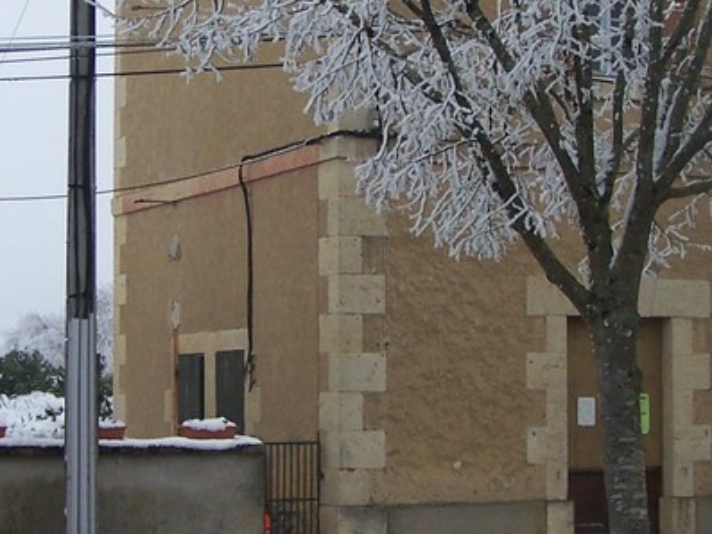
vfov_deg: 15.1
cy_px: 206
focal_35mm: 98
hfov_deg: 20.0
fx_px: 2016
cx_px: 337
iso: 80
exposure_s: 1/800
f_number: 2.8
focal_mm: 6.3
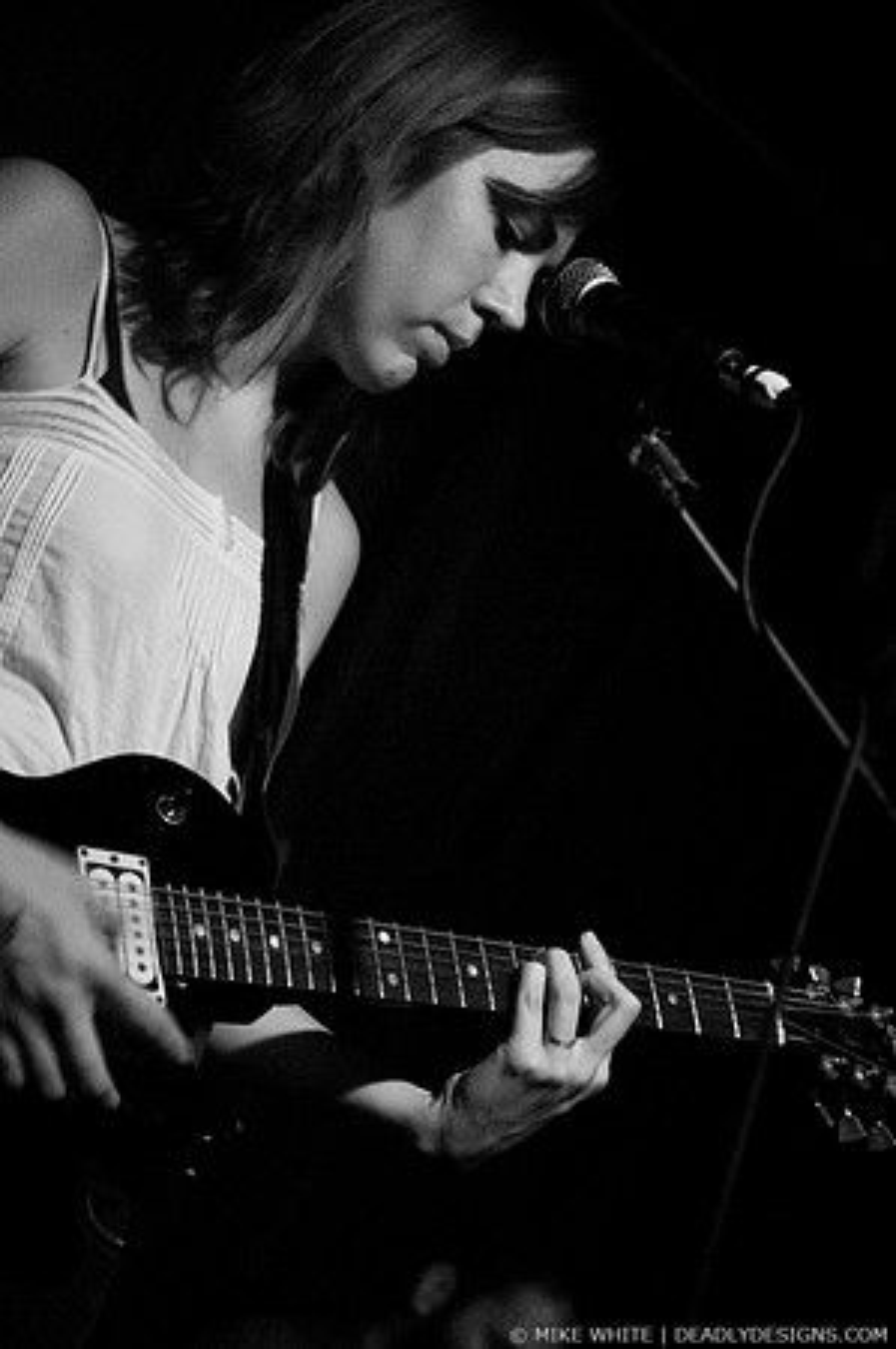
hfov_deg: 17.5
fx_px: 2919
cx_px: 448
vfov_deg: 26.0
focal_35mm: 78
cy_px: 674
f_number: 2.8
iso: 800
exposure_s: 1/30
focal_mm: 52
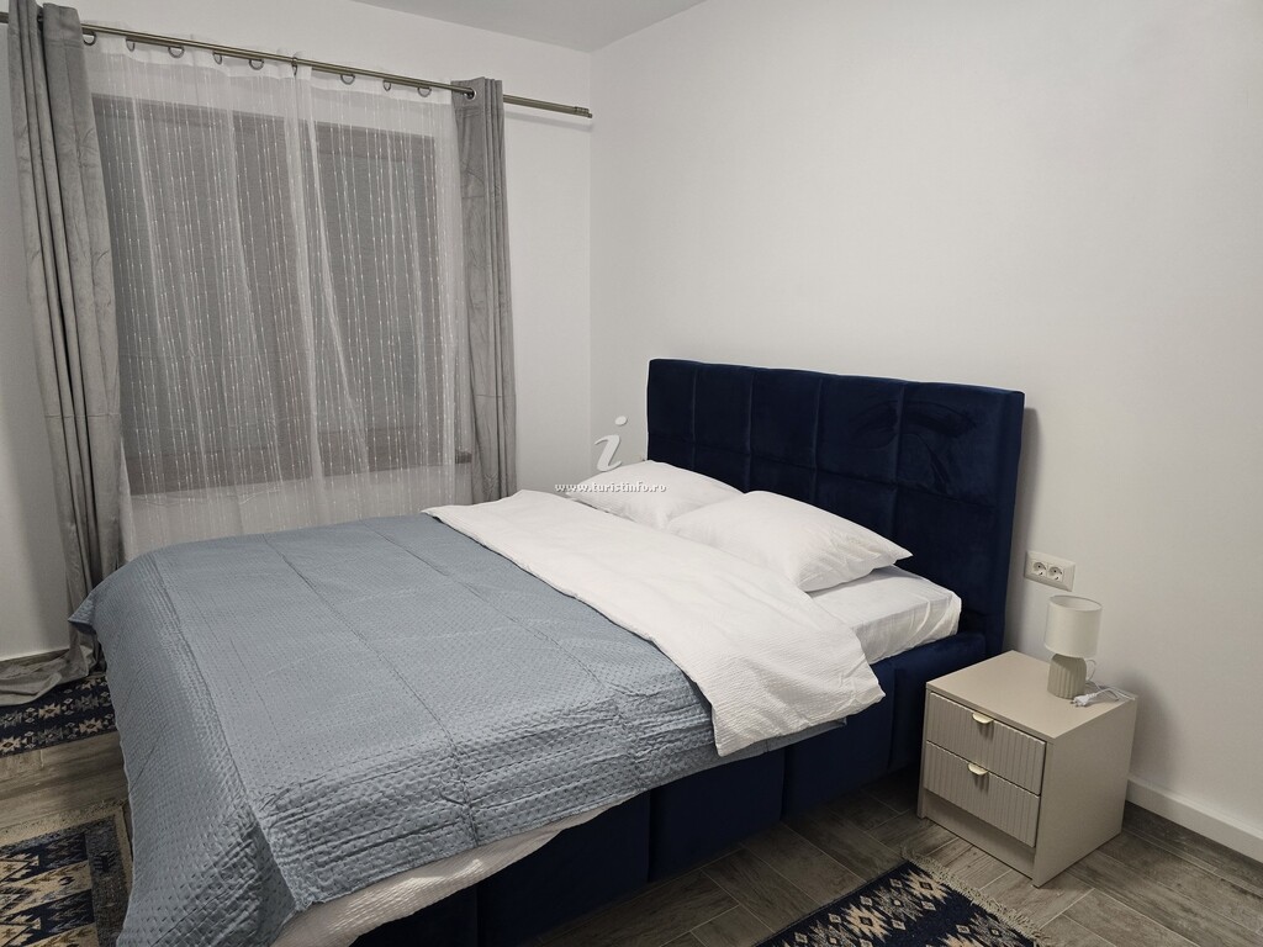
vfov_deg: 58.9
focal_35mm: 23
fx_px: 839
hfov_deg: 73.9
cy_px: 474
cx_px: 632
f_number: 1.7
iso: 320
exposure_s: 1/100
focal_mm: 6.3
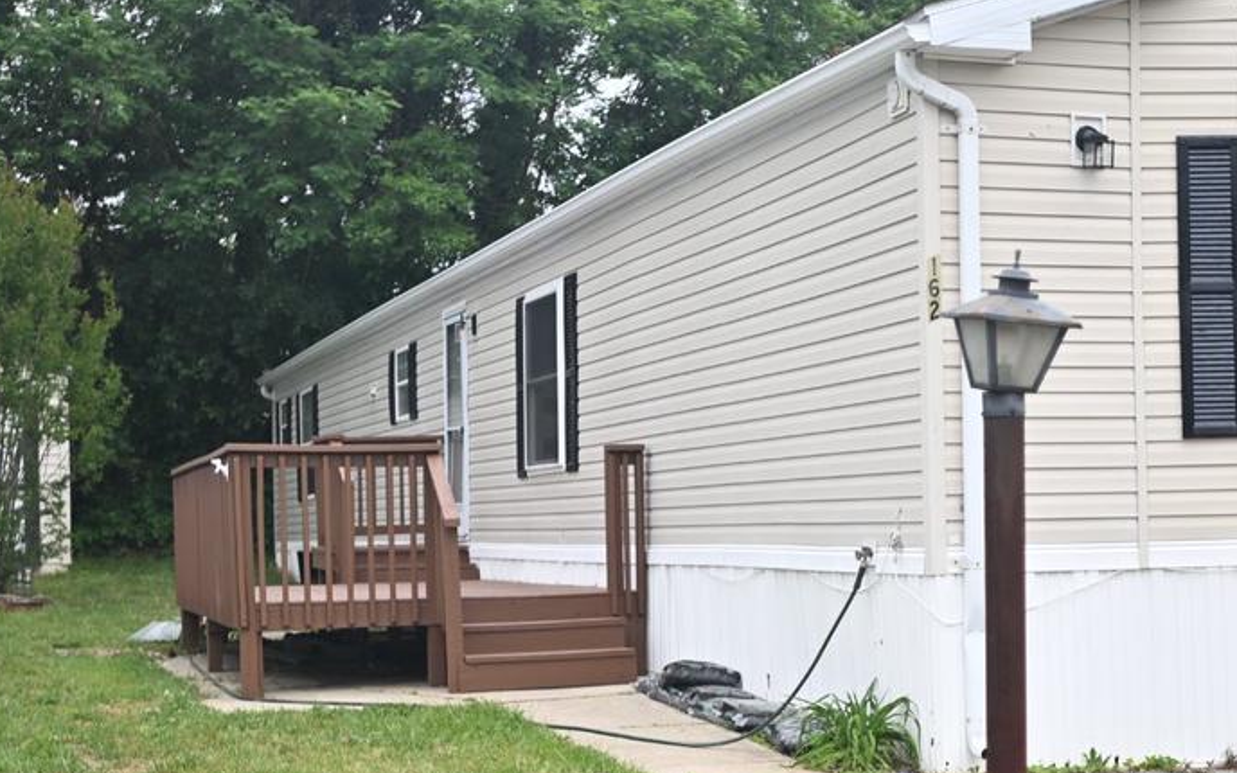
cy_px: 541
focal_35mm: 64
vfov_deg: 20.2
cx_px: 897
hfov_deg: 31.5
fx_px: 2158
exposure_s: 1/320
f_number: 2.8
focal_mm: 30
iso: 100
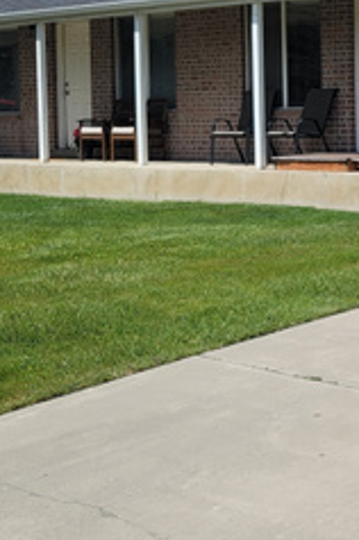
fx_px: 1050
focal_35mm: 70
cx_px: 523
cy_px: 157
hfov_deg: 17.6
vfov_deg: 28.6
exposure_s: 1/1232
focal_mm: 7
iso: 20
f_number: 1.8
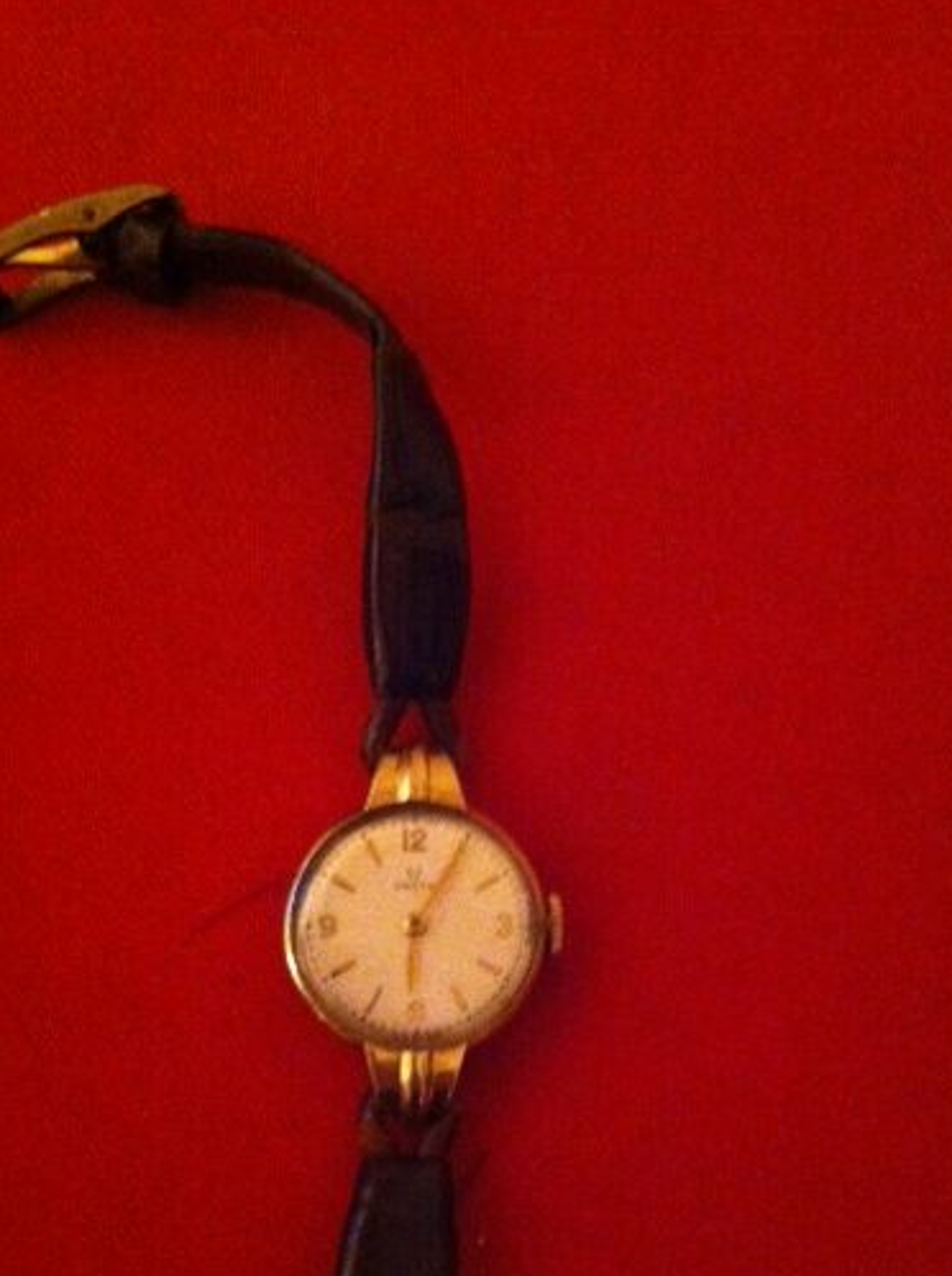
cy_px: 789
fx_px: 1654
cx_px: 489
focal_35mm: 45
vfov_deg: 41.9
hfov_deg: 32.1
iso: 1000
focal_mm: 3.85
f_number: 2.8
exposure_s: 1/17
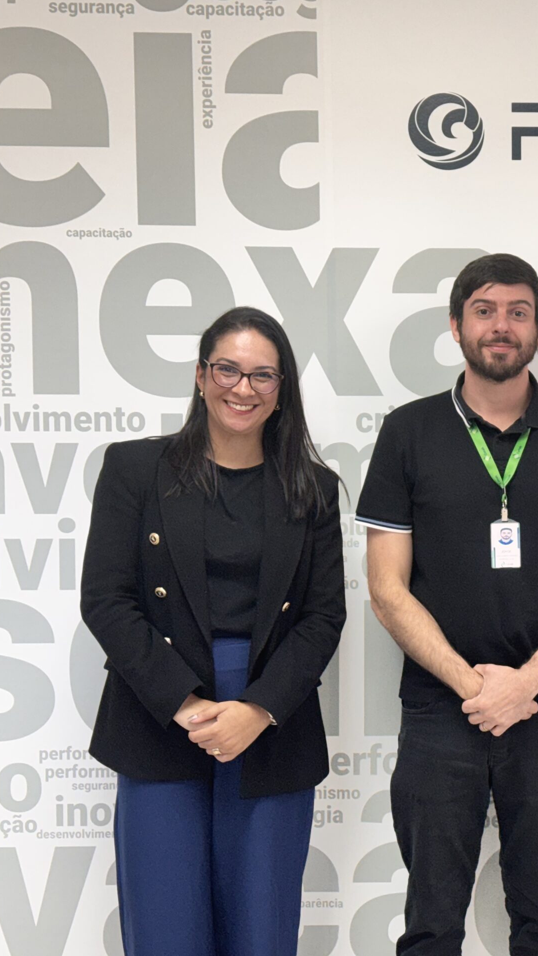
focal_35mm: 70
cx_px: 627
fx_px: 1775
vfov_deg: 30.1
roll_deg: -0.3
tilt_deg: -3.2
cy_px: 477
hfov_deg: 16.6
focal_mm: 6.76
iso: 64
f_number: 1.78
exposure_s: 1/60
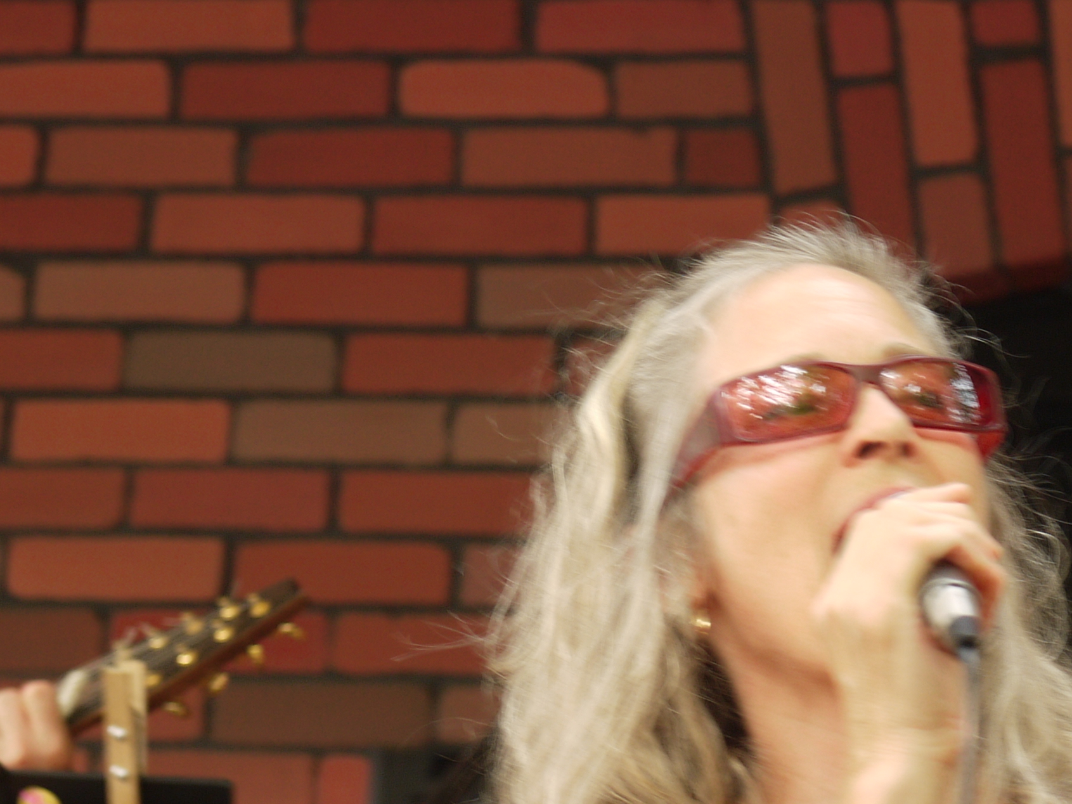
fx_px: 6007
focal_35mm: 194
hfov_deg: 10.2
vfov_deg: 7.7
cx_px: 765
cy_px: 448
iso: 125
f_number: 2.8
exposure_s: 1/60
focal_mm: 41
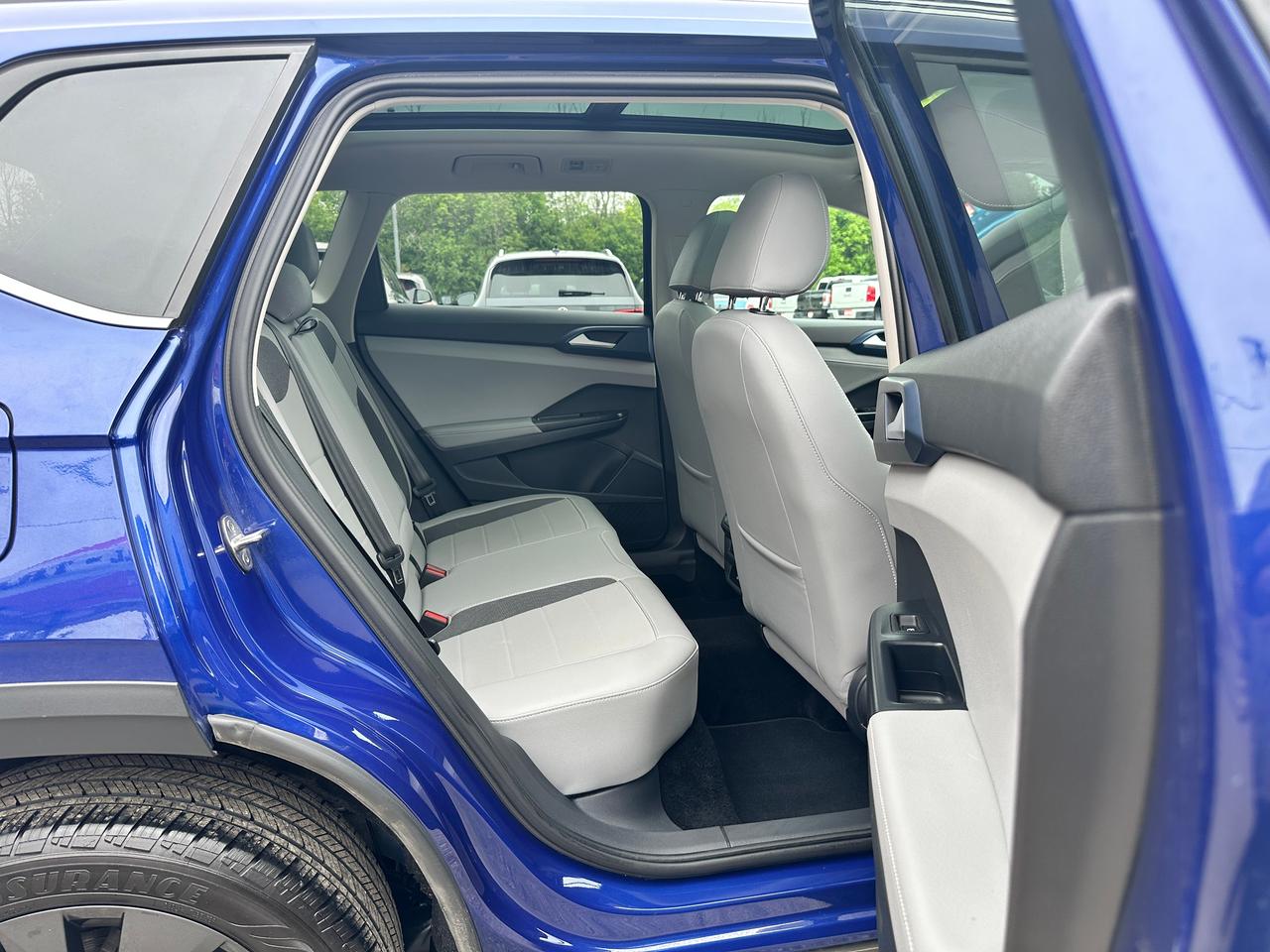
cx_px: 635
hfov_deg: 71.6
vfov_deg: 56.8
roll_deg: +2.0
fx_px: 881
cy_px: 476
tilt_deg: -12.6
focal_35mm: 24
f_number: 1.78
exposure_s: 1/237
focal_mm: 6.86
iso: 64
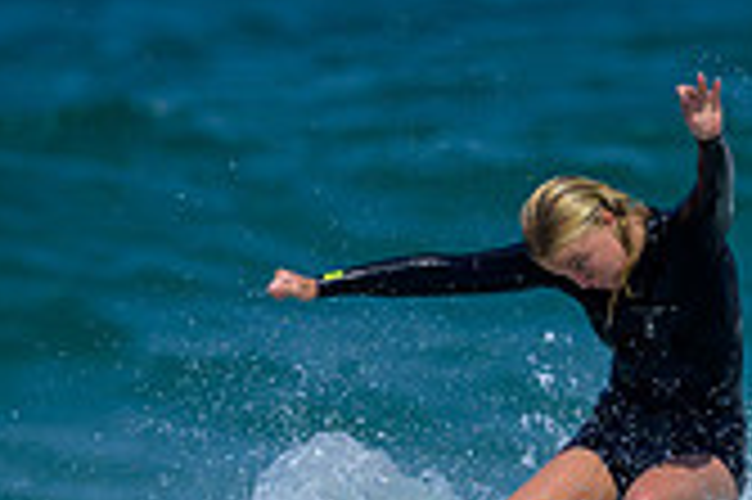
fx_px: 62583
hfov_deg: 0.7
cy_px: 749
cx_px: 532
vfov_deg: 0.5
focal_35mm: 2999
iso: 220
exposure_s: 1/2500
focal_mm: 800
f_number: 6.3
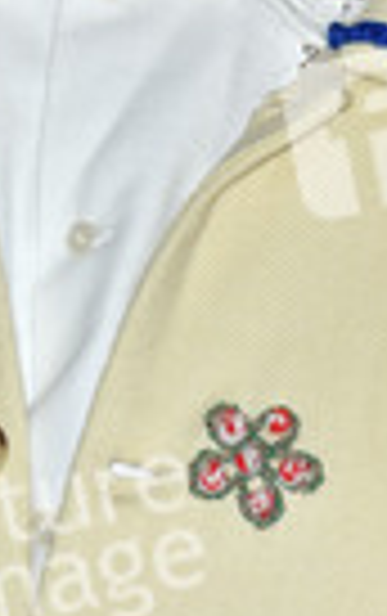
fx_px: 9521
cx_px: 106
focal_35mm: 566
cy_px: -112
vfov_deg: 3.7
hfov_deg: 2.3
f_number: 6.3
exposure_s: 1/250
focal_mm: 190
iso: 320
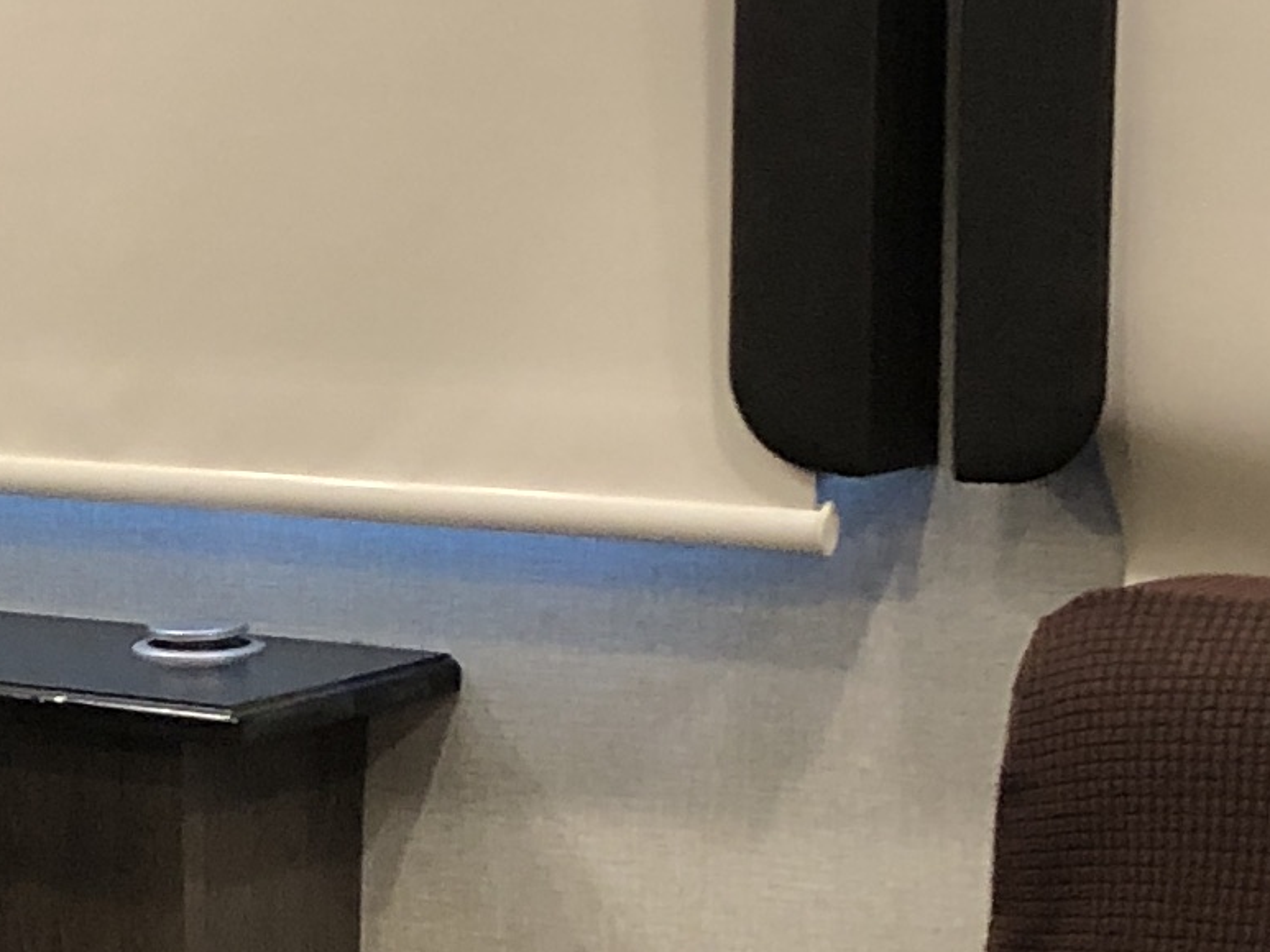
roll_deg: +2.0
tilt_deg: -10.9
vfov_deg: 10.1
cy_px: 694
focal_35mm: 146
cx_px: -626
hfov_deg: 12.8
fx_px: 5357
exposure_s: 1/15
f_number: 1.8
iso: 50
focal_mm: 3.99
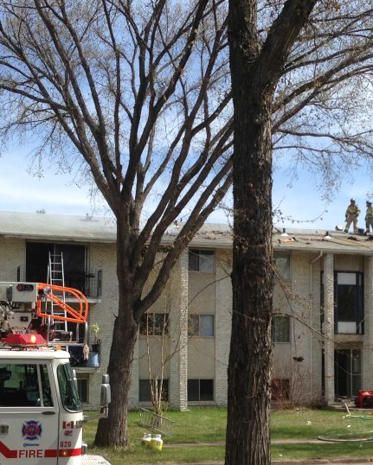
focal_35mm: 67
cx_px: 241
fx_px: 924
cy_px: 312
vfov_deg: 28.1
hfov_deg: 22.8
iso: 50
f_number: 2.4
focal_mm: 4.13
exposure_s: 1/1178
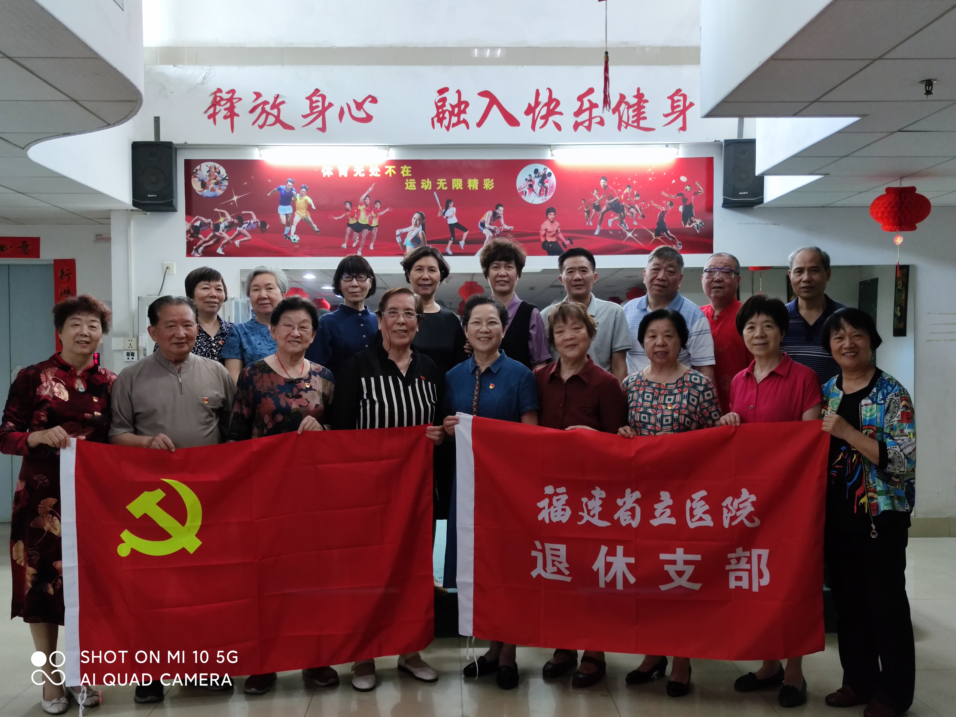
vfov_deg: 40.7
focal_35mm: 35
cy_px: 358
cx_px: 478
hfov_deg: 52.6
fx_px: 967
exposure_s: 1/50
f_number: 1.69
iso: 534
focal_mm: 6.72
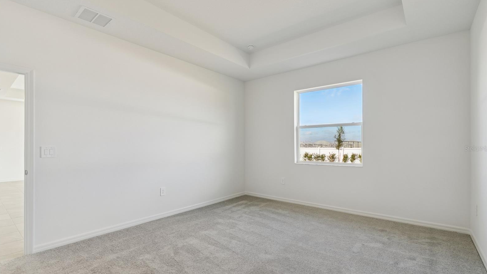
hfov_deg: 99.4
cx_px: 244
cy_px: 148
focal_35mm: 16
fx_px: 207
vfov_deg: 67.0
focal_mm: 10
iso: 100
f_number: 7.1
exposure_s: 1/15
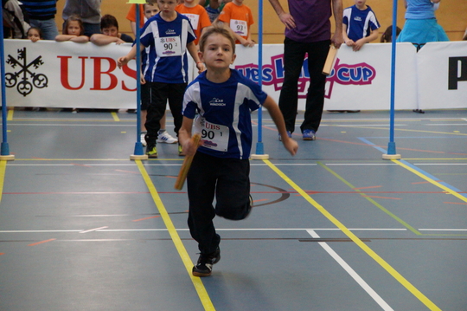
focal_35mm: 165
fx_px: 2138
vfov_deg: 8.3
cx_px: 234
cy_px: 156
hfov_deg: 12.5
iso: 3200
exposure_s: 1/160
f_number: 5.6
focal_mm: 110
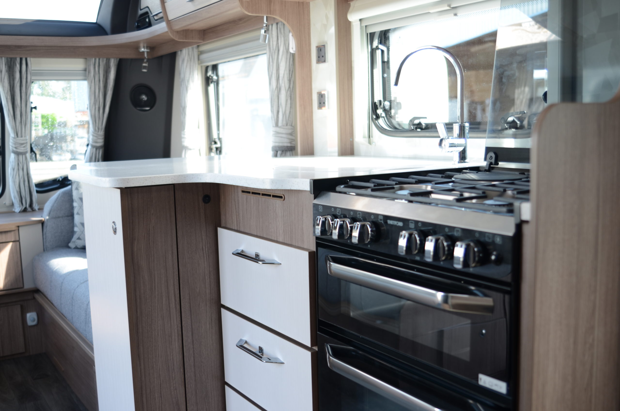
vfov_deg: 36.7
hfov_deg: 53.2
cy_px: 206
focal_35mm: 36
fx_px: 619
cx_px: 310
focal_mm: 24
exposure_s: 1/25
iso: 100
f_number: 2.8
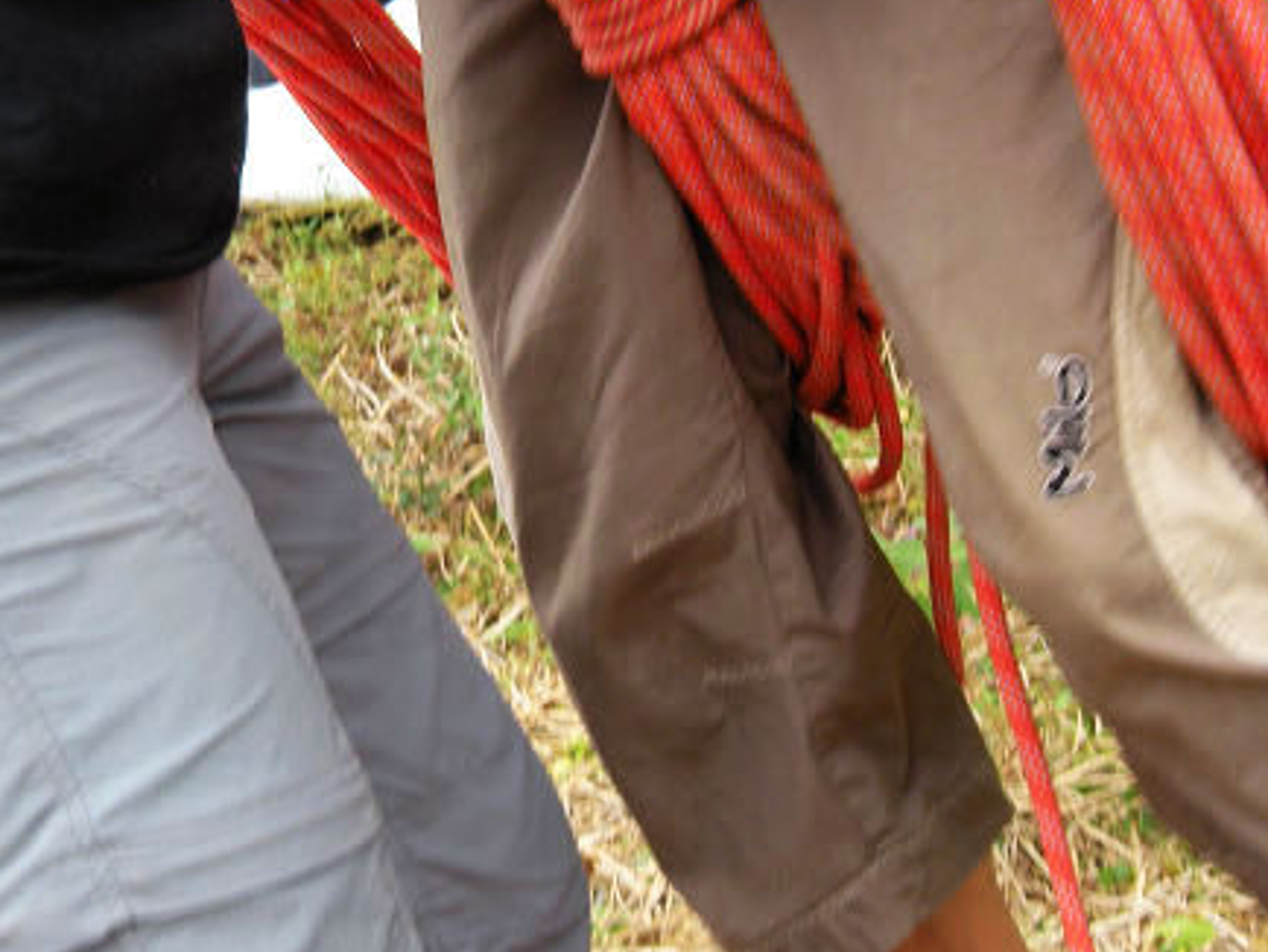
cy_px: 279
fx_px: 2895
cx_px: 809
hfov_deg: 24.6
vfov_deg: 18.6
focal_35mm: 79
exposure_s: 1/70.6
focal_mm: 8.2
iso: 64
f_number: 4.1
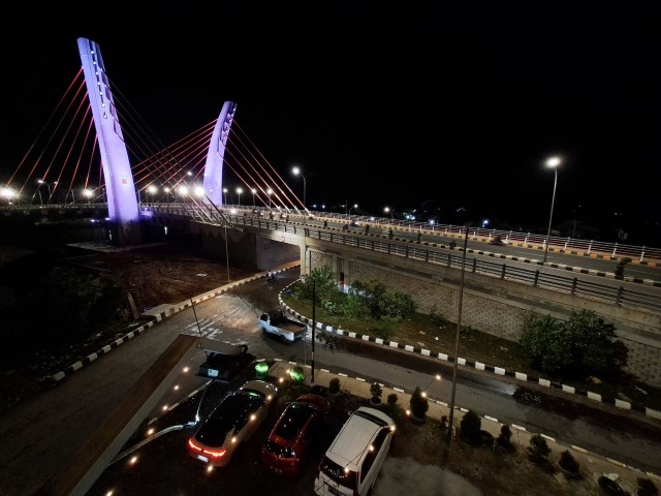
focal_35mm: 13
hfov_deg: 106.2
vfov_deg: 89.9
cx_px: 330
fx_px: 248
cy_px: 248
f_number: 2.2
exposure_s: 1/25
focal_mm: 1.74
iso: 320
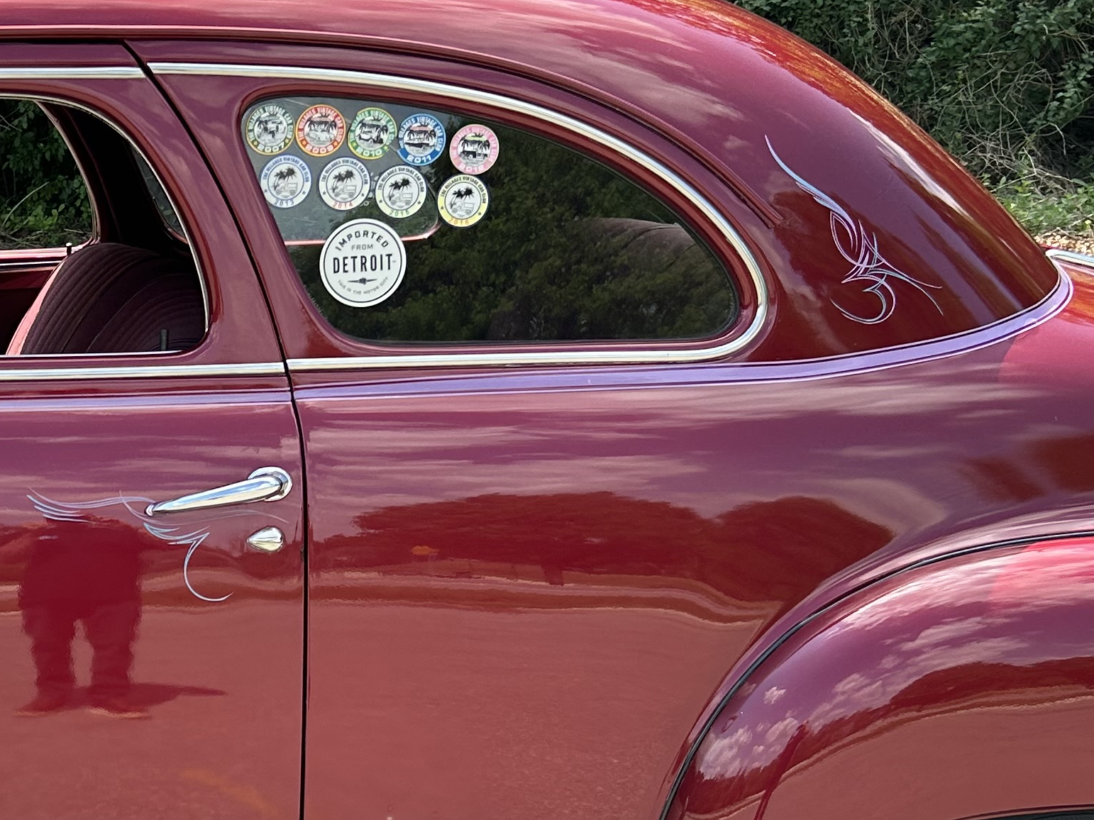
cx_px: -156
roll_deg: -0.6
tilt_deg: -16.1
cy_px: 762
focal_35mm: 68
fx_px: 2149
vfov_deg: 21.1
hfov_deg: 26.0
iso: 50
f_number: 1.5
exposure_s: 1/1000
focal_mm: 5.7
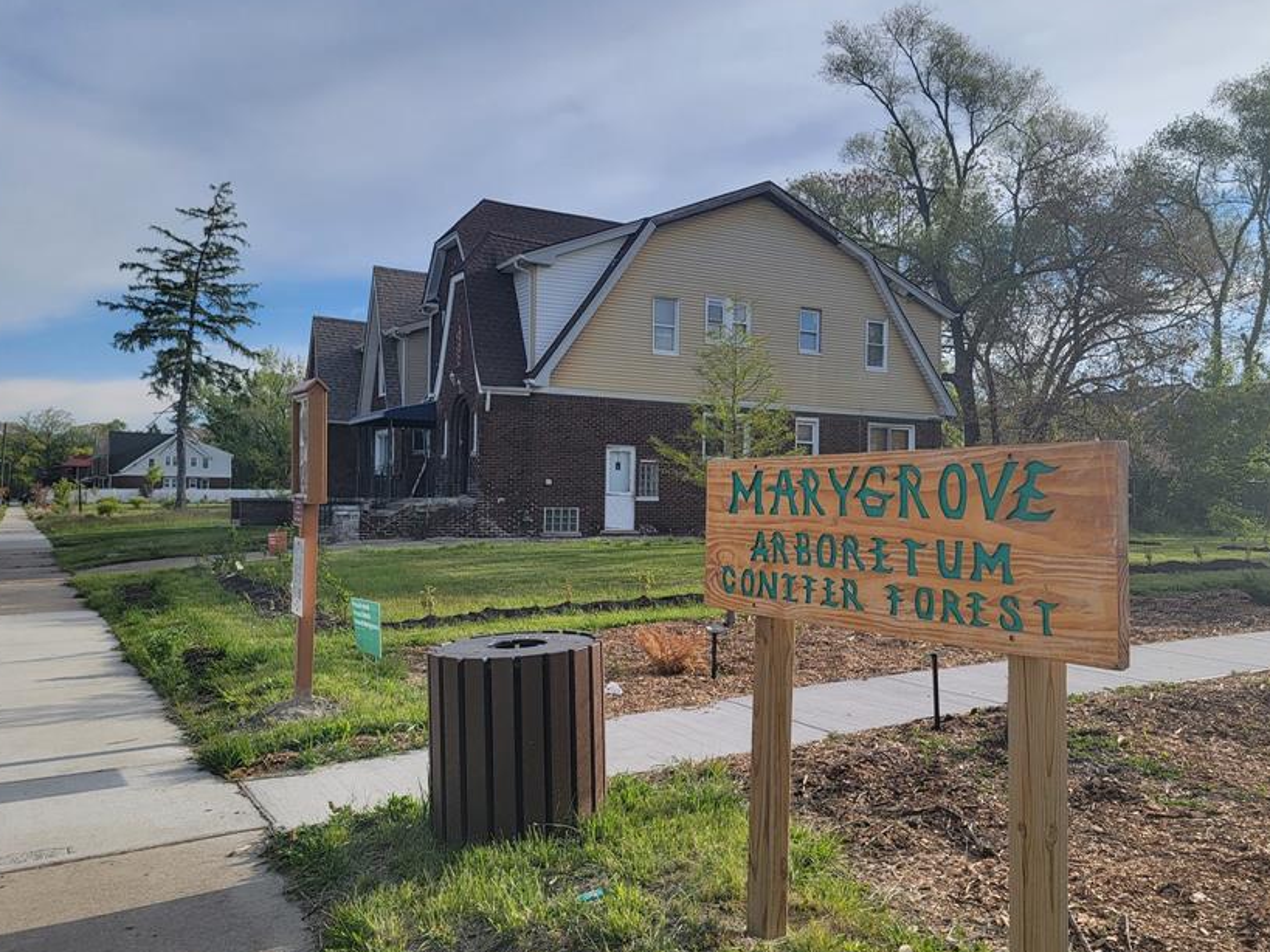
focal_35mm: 30
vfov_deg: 46.8
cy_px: 454
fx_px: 1100
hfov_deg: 59.6
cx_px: 746
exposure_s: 1/825
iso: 16
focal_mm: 6.7
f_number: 1.8
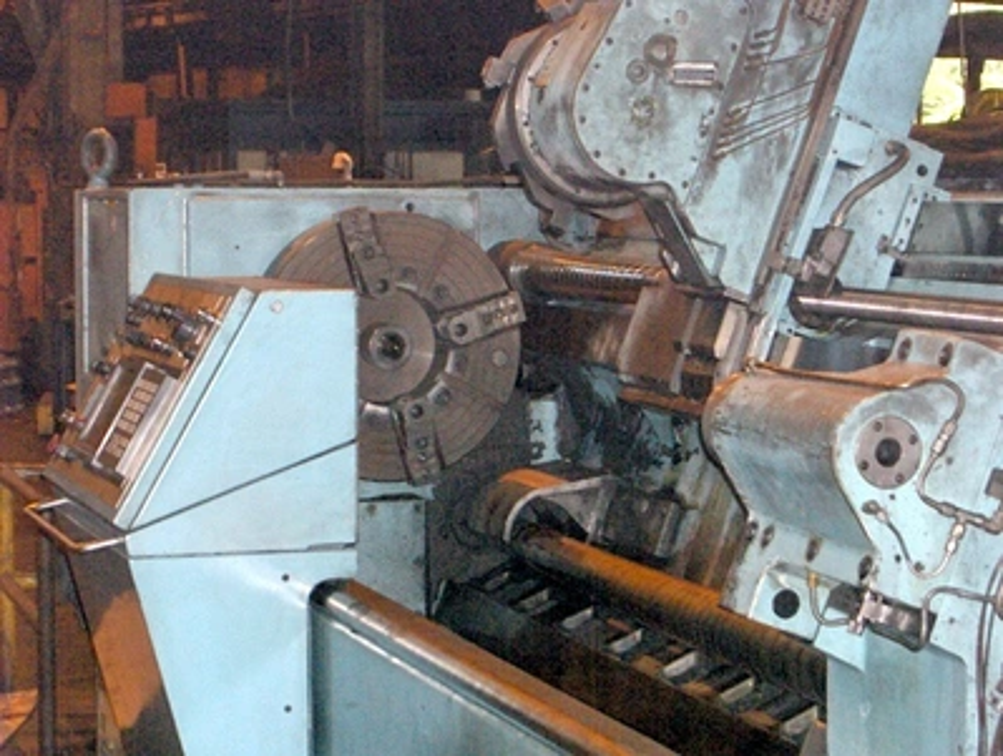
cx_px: 502
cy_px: 378
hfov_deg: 19.4
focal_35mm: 101
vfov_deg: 14.7
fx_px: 2933
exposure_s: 1/125
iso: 200
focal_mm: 20.8
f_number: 4.4
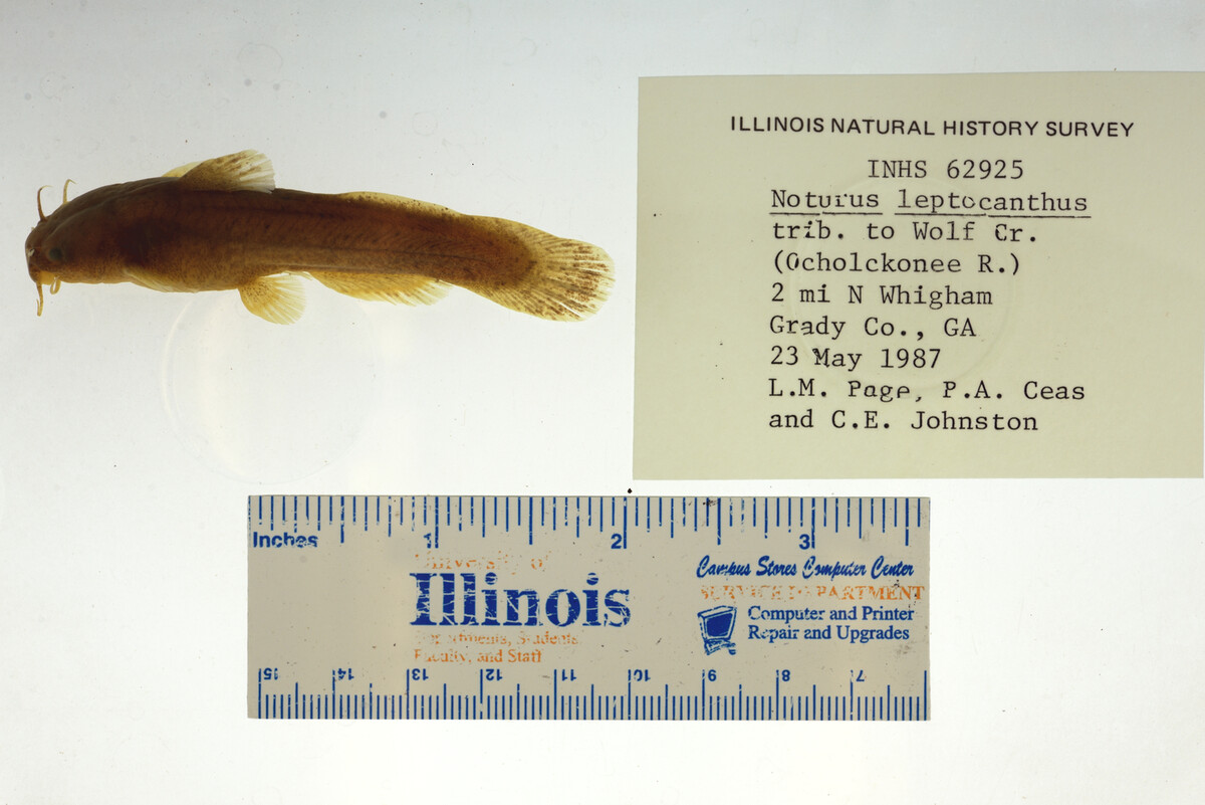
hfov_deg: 33.4
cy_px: 402
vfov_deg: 22.6
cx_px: 602
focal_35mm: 60
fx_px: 2009
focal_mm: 60
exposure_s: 1/200
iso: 100
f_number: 10
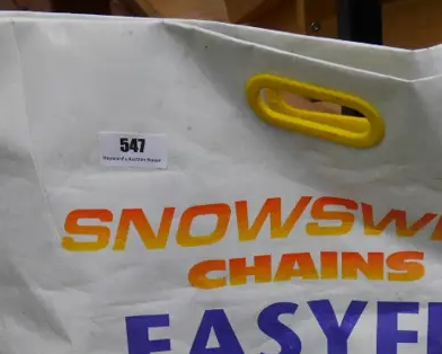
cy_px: 415
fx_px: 1335
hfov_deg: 18.5
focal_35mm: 102
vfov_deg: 14.7
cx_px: 381
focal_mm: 20
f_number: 4.6
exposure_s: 1/250
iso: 3200
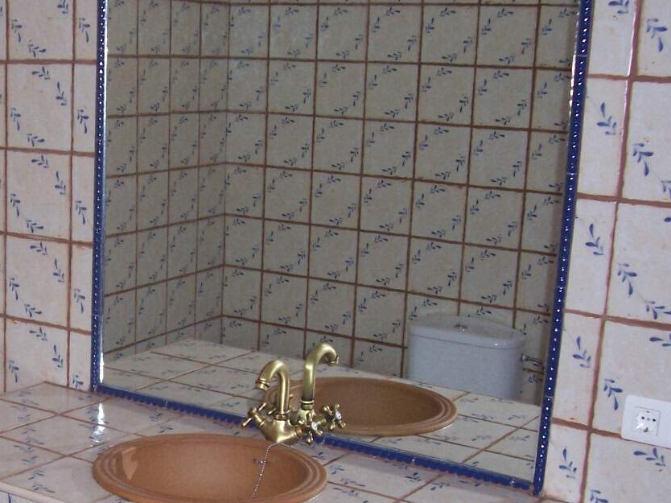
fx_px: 1182
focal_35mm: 61
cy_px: 359
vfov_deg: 23.8
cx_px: 94
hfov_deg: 30.6
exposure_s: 1/60
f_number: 2.7
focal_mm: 5.6
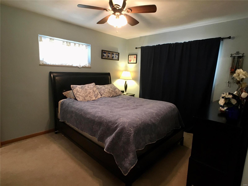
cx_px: 124
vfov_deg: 48.2
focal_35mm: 29
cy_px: 93
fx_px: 208
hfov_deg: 61.7
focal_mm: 4.15
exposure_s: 1/30
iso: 200
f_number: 2.2
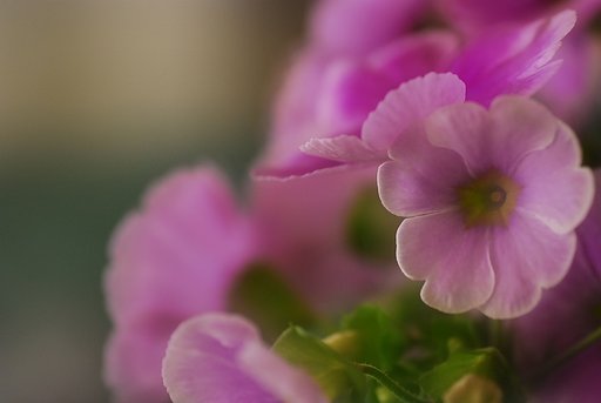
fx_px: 2257
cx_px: 300
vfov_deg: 10.2
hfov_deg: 15.2
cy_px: 202
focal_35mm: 135
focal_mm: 90
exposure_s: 1/200
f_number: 3.8
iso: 560
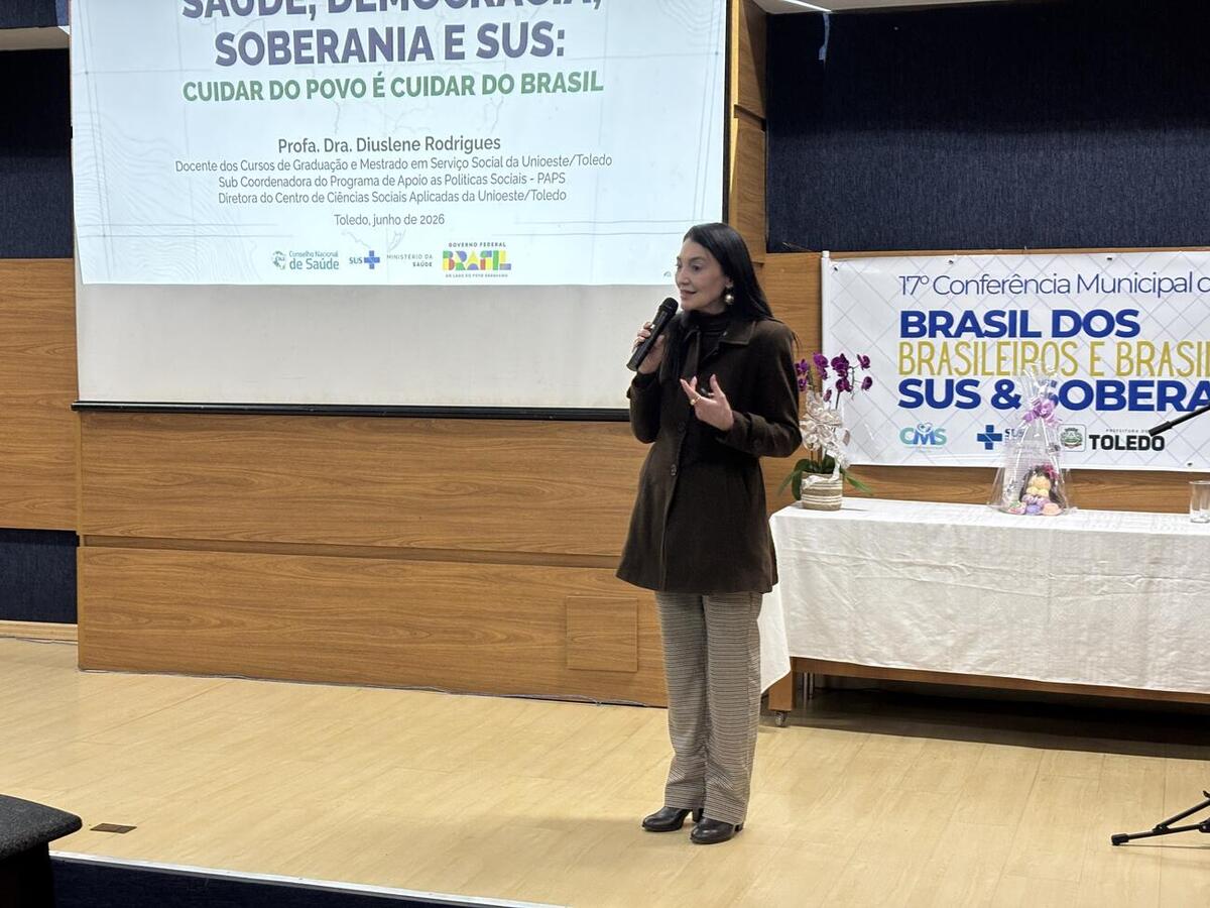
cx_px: 605
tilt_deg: -4.0
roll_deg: -0.3
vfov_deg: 28.0
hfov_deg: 36.8
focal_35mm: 52
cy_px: 454
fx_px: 1818
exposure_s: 1/40
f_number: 1.6
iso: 125
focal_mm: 5.96
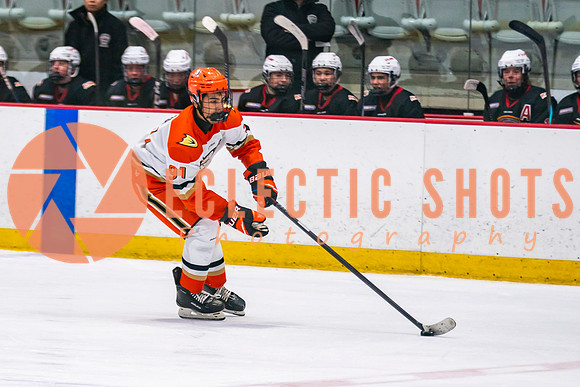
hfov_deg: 6.4
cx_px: 167
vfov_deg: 4.3
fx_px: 5175
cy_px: 290
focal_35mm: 321
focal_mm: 145
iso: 640
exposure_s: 1/640
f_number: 2.8
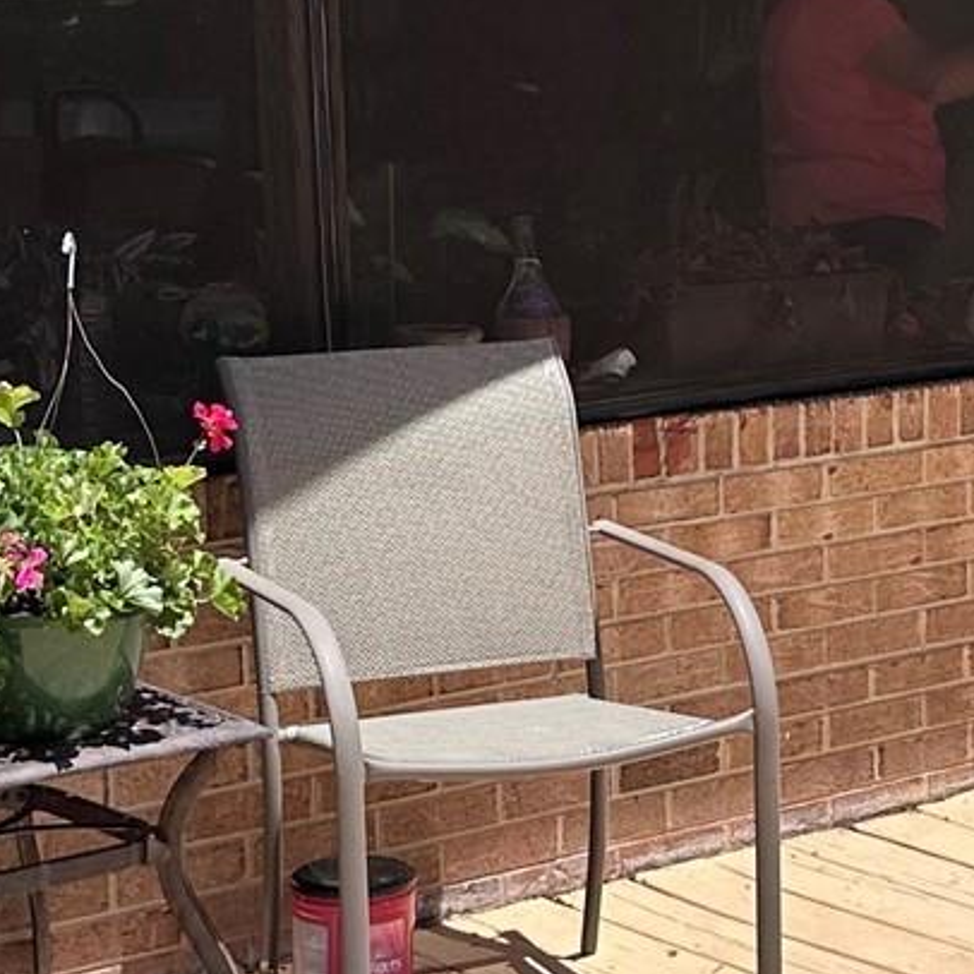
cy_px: 398
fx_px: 3406
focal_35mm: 107
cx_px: 945
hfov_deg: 16.0
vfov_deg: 16.3
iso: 80
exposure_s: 1/5848
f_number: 1.78
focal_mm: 6.86
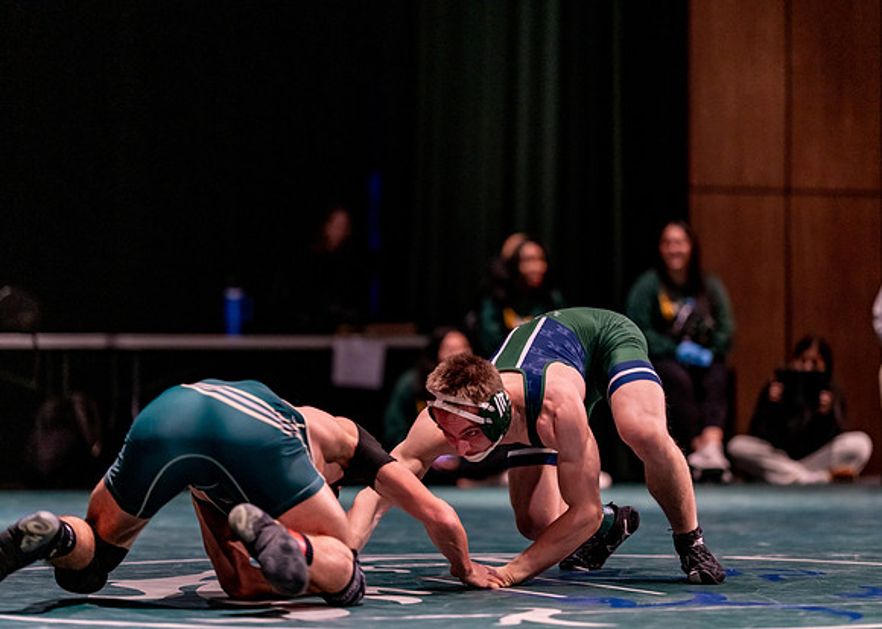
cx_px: 441
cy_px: 314
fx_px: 3543
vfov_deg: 10.2
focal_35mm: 141
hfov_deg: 14.2
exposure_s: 1/800
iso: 2000
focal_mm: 135
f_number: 1.8
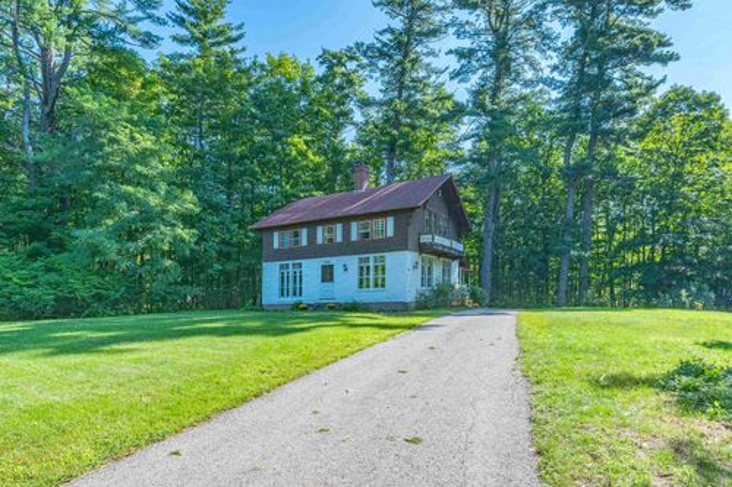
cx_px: 366
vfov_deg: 77.3
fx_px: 305
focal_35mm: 15
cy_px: 244
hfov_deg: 100.4
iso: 320
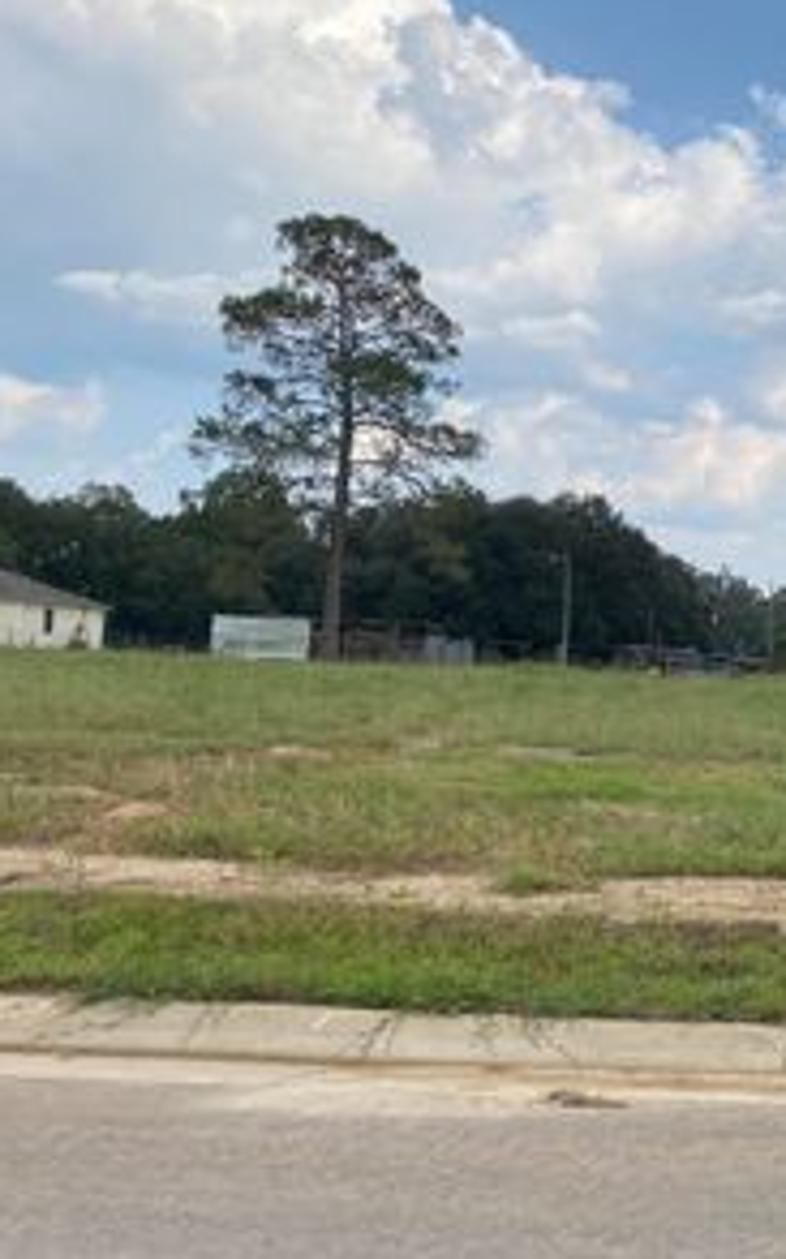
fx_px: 1612
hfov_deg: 24.4
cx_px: 988
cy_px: 660
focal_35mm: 47
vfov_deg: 42.6
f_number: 1.8
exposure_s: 1/2625
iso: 32
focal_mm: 4.25
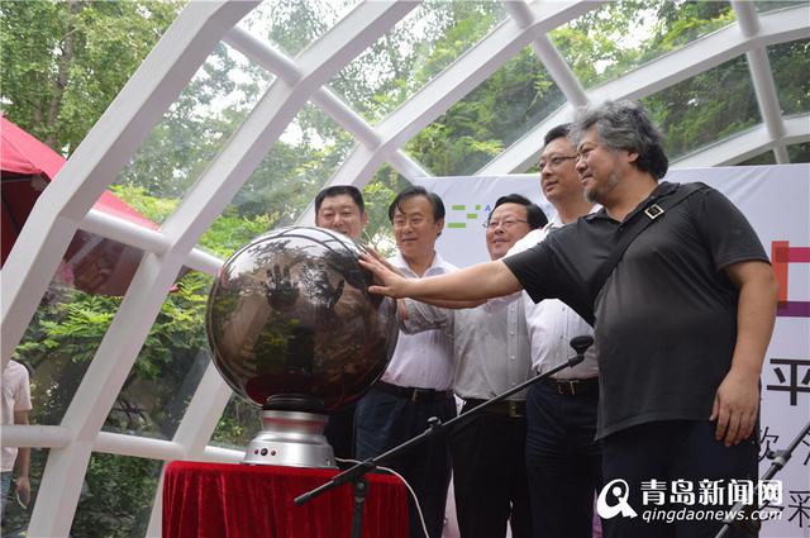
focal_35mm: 48
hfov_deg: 41.2
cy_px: 269
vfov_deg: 28.0
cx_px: 405
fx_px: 1079
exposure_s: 1/160
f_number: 5.6
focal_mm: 32
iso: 400
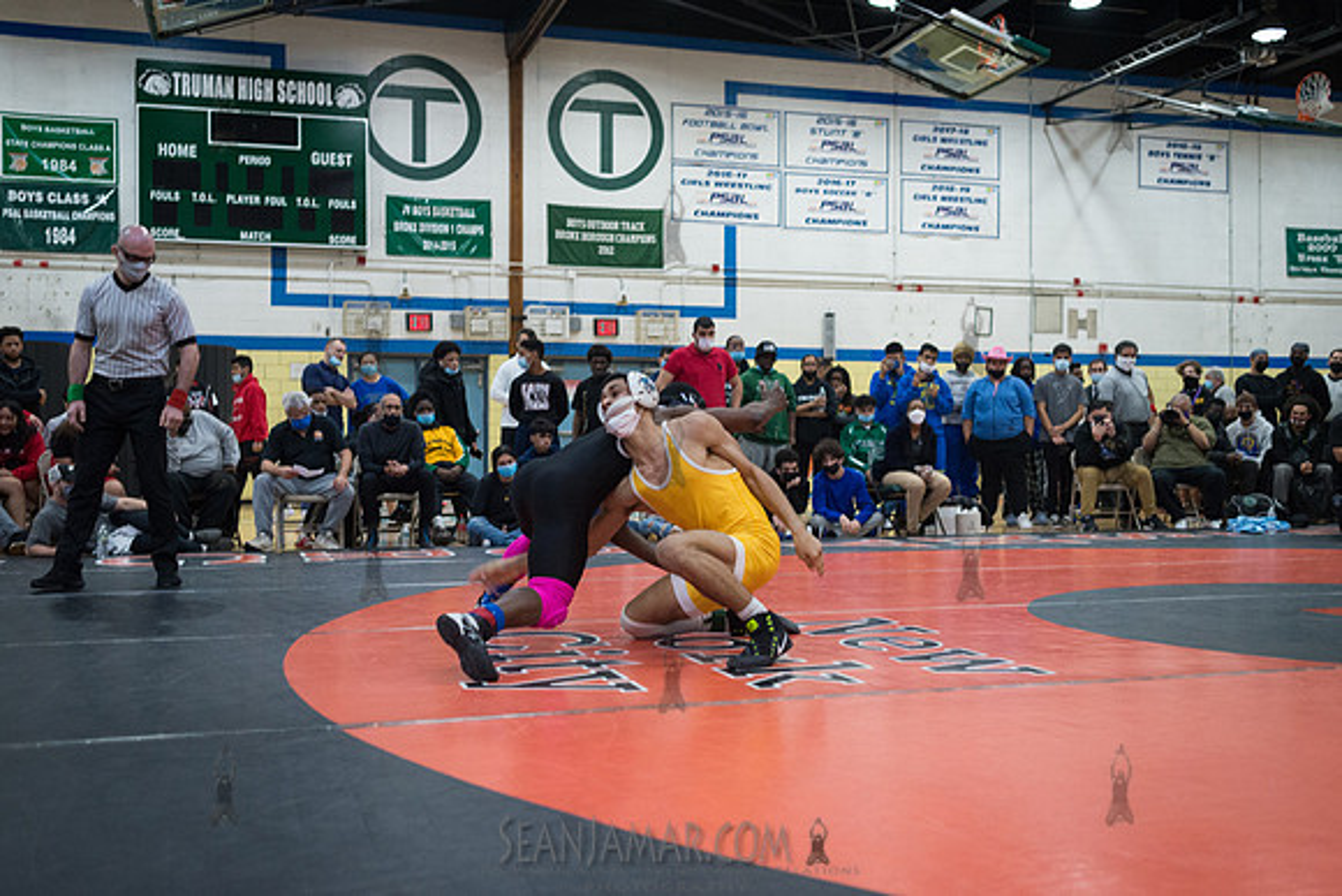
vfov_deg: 36.1
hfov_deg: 52.1
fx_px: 1373
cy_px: 448
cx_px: 671
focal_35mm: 37
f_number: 3.5
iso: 4000
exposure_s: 1/400
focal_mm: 35
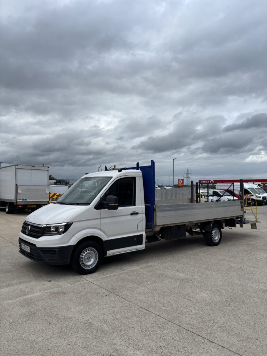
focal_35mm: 26
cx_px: 134
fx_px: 267
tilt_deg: +2.0
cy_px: 178
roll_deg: -0.1
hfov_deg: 53.1
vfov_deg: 67.3
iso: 50
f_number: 1.6
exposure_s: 1/4854
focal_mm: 5.96
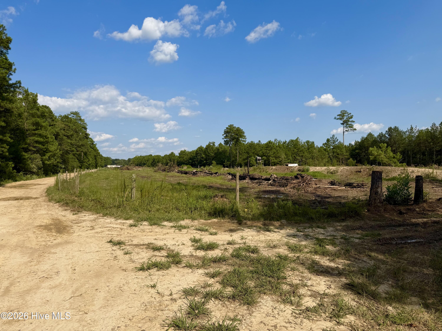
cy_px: 166
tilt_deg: -2.1
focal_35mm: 24
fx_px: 306
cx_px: 221
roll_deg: +0.7
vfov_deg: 56.8
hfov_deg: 71.6
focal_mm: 6.76
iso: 80
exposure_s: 1/5714
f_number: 1.78
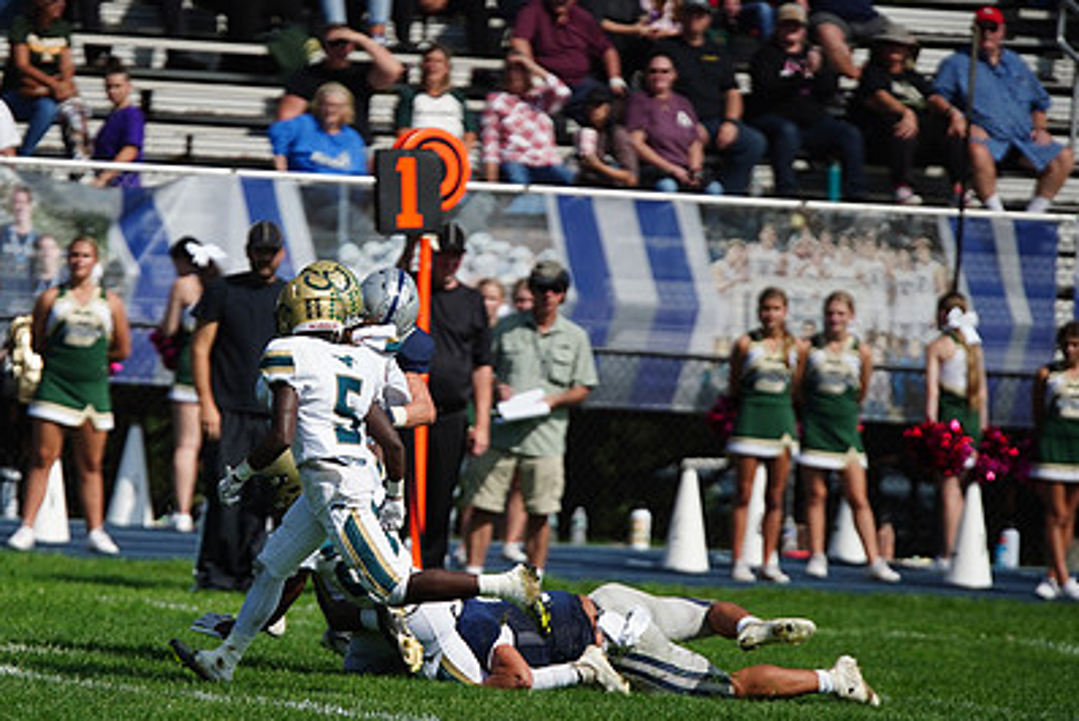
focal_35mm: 399
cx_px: 298
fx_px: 11967
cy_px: 430
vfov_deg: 3.5
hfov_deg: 5.2
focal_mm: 274
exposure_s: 1/8000
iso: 400
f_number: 2.8
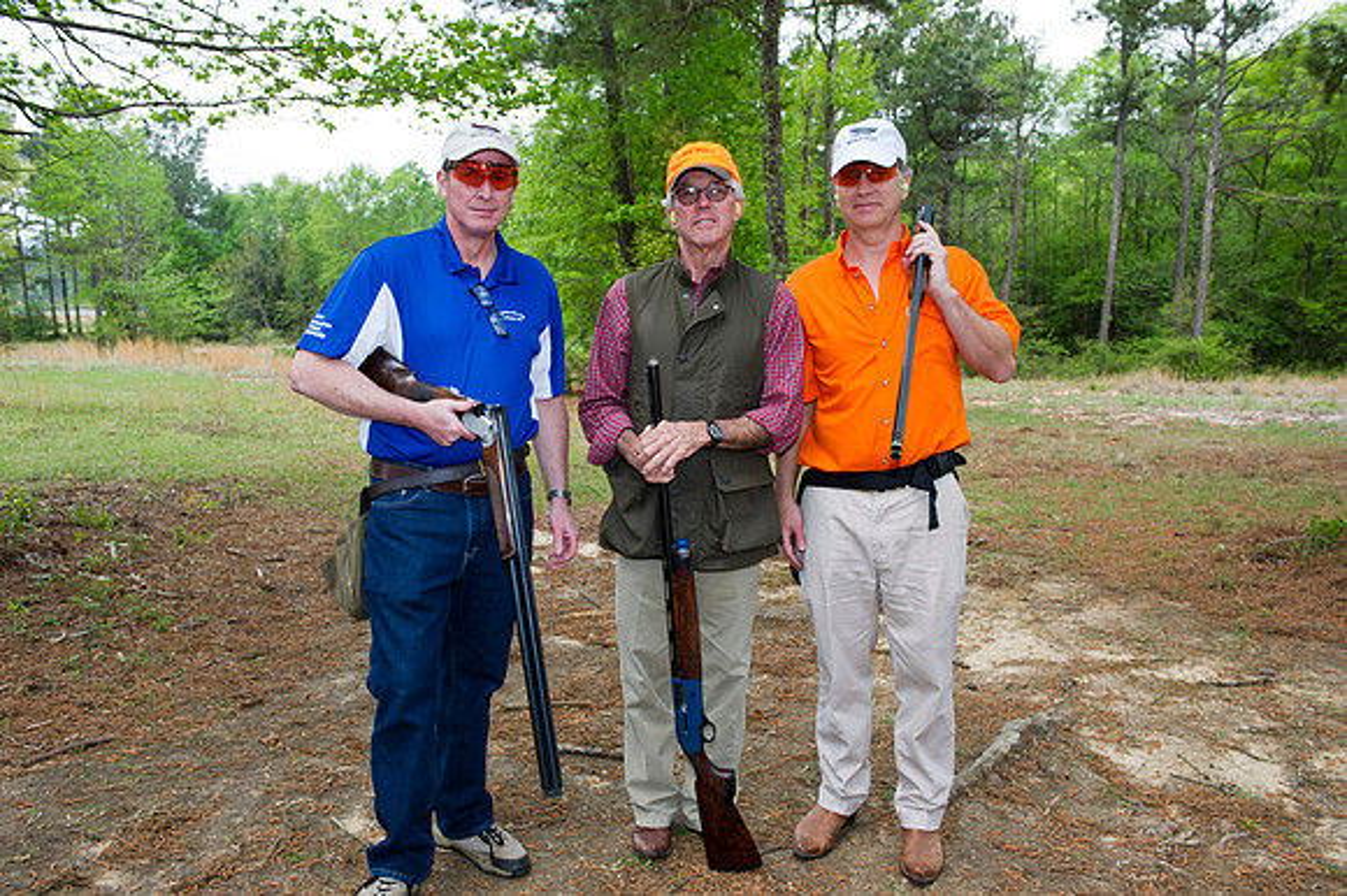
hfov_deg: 65.5
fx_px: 1047
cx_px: 674
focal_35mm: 28
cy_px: 448
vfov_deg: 46.4
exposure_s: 1/200
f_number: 6.3
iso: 400
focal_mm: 28
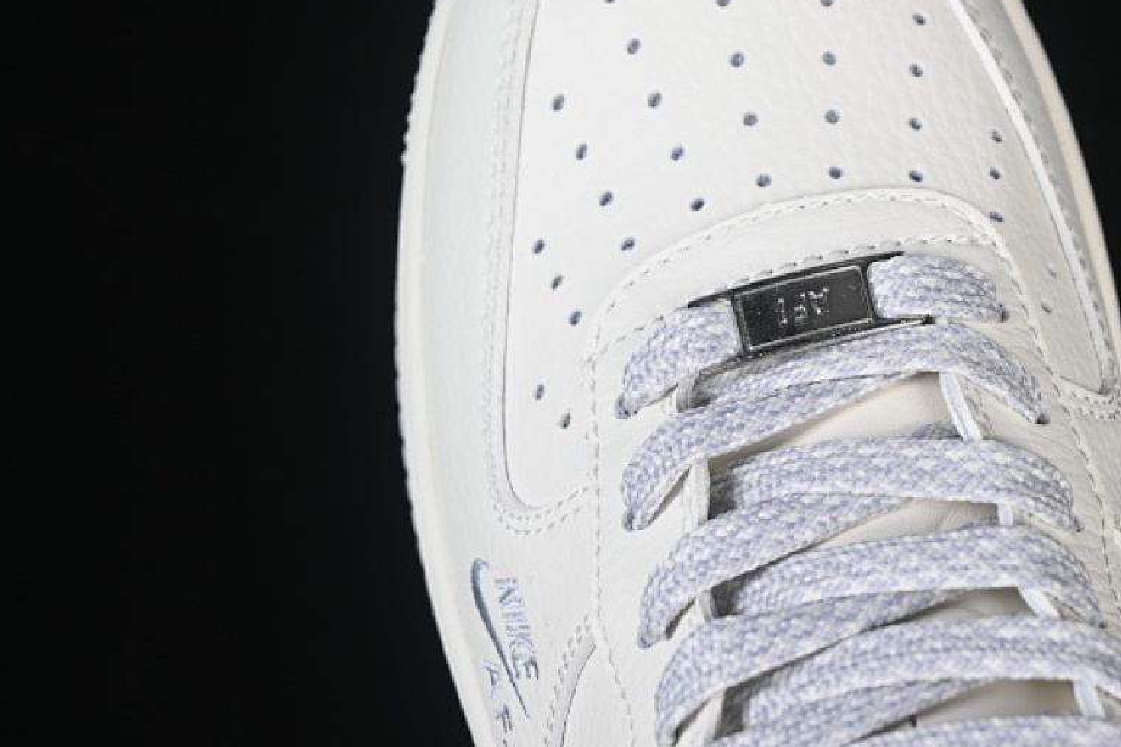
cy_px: 270
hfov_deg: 19.4
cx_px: 766
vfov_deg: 13.0
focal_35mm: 105
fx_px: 3269
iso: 160
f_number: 7.1
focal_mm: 50
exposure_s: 1/80
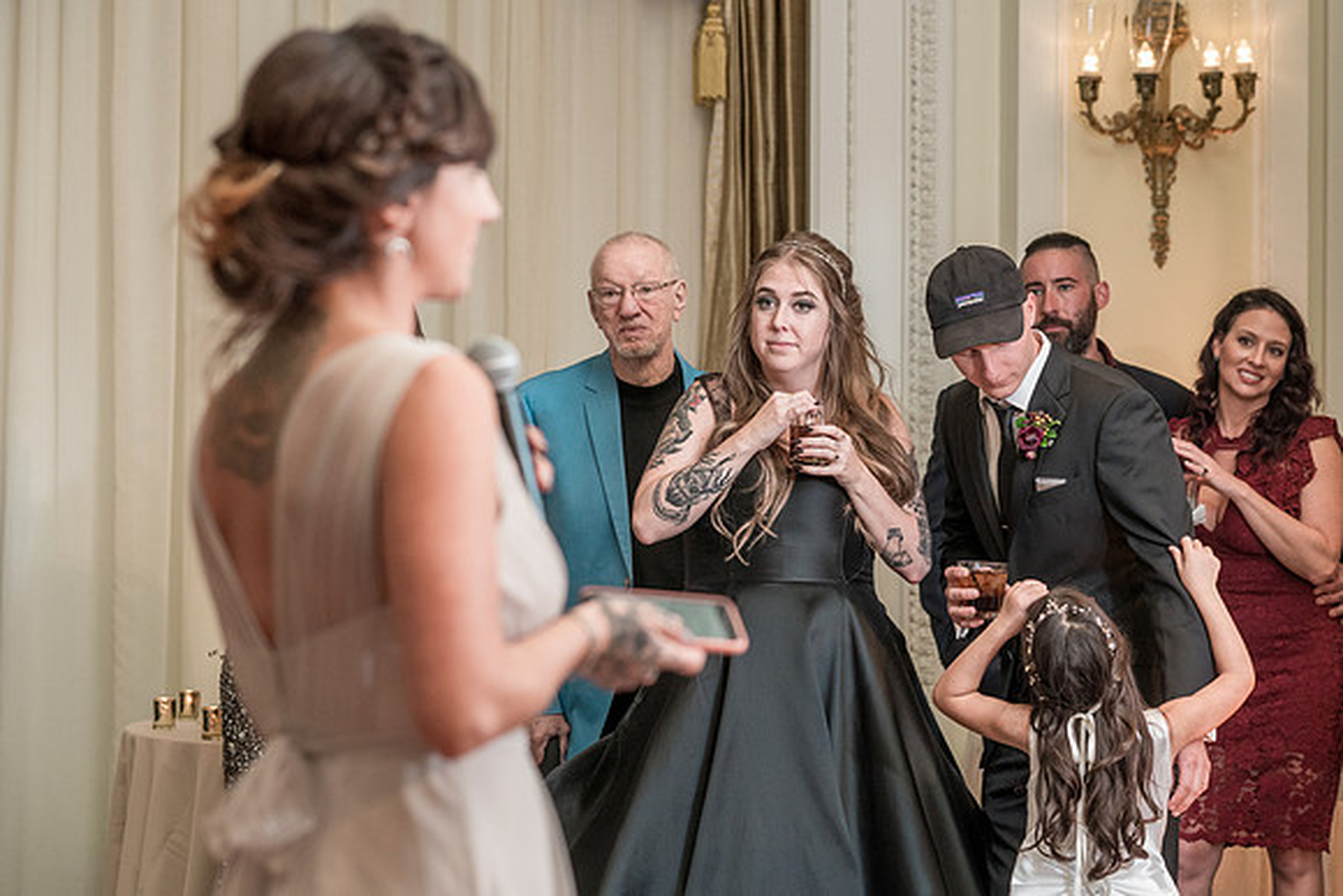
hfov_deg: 20.4
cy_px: 449
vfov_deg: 13.7
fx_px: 3723
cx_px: 751
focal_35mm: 100
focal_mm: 86
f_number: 4
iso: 2000
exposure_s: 1/200
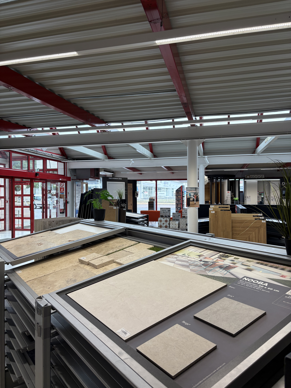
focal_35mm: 26
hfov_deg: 53.1
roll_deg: +0.4
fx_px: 291
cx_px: 146
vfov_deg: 67.3
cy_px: 194
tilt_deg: +0.1
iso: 80
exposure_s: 1/237
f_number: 1.6
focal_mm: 5.96
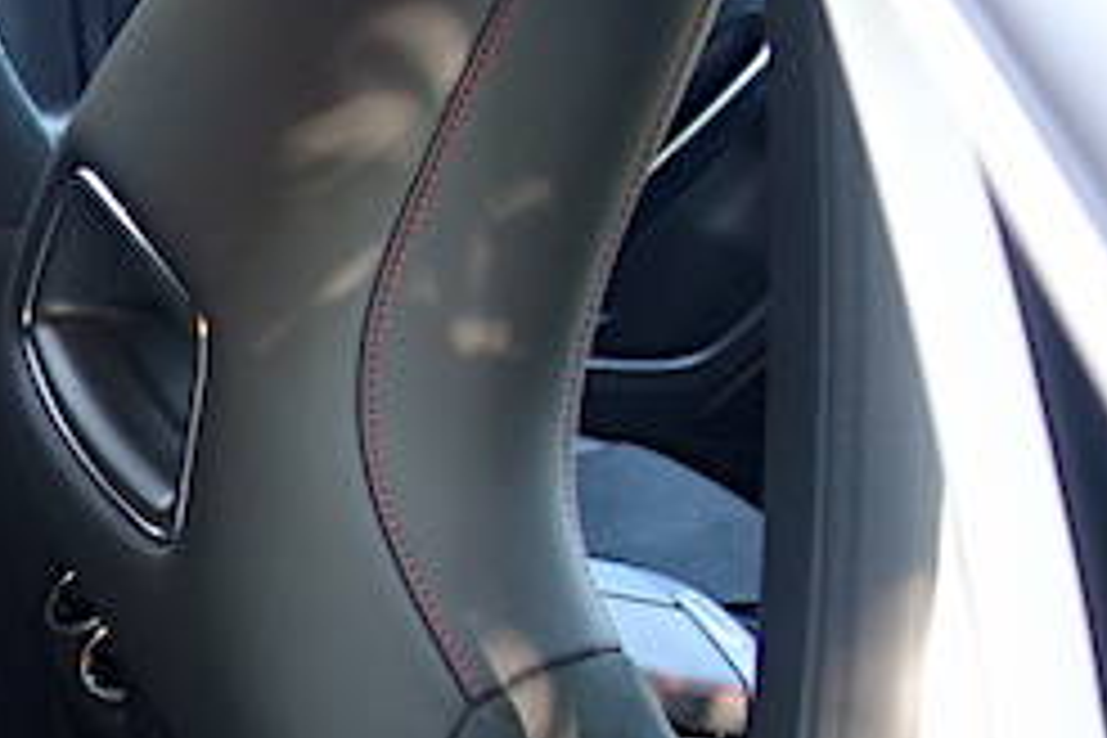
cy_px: 749
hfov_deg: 20.9
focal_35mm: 78
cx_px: -675
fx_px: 2398
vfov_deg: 17.1
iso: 125
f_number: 2.2
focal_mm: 8.8
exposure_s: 1/30
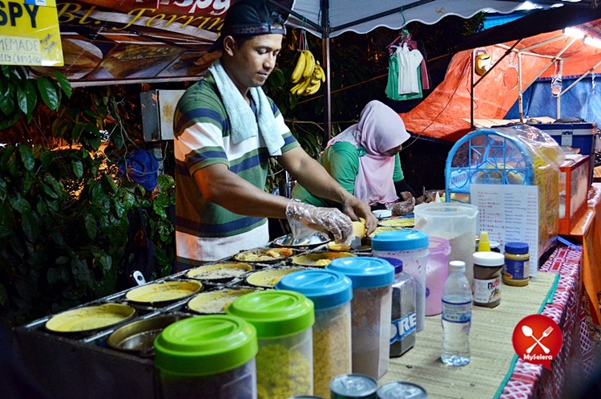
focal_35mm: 33
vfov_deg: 39.8
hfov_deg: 57.3
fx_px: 550
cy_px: 200
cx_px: 300
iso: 1600
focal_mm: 22
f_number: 3.8
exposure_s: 1/40
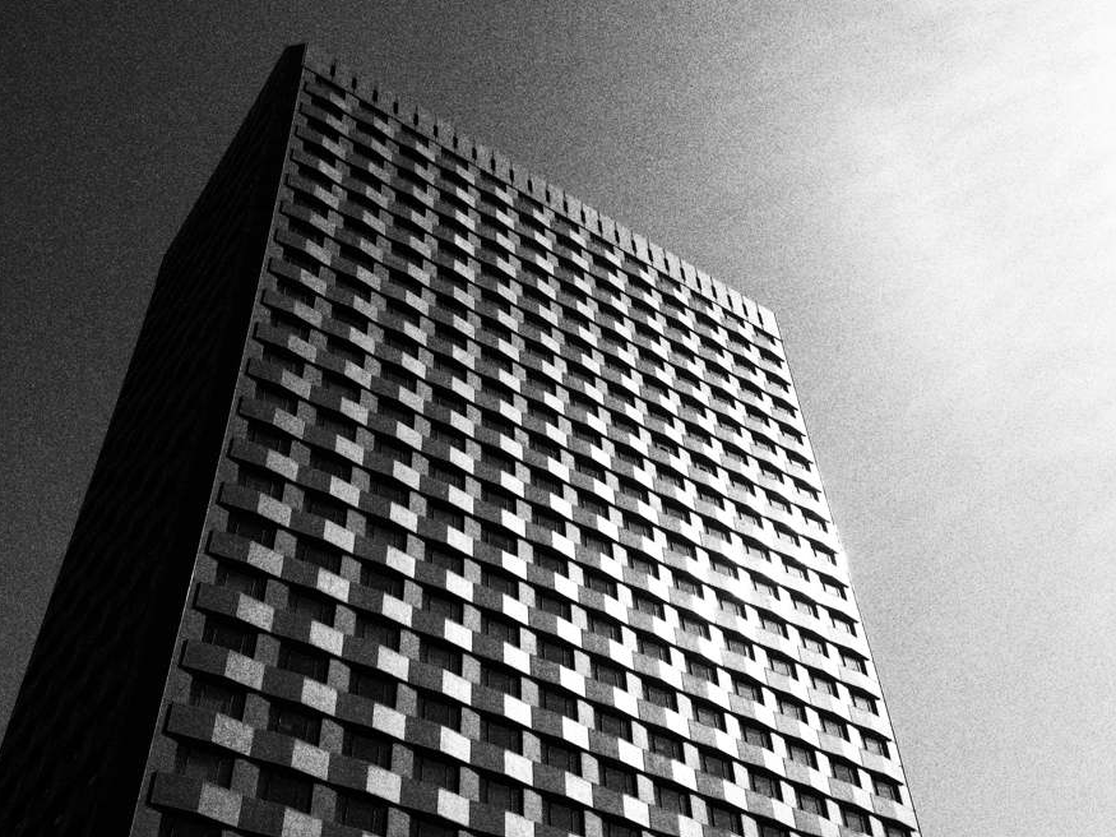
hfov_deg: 46.7
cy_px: 408
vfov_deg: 35.9
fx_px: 1289
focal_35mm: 40
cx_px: 500
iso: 64
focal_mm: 4.28
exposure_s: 1/1905
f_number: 2.4
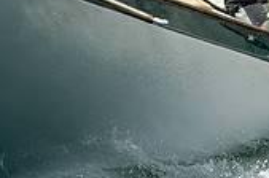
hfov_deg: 0.8
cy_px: -161
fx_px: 18436
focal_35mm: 2472
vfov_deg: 0.6
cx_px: 329
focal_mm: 600
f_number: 5
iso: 400
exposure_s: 1/3200
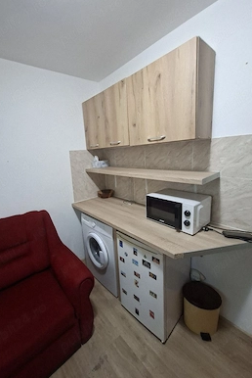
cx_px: 110
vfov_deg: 104.2
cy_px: 186
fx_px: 147
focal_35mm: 14
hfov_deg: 80.9
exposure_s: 1/25
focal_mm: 1.74
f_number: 2.2
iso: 250
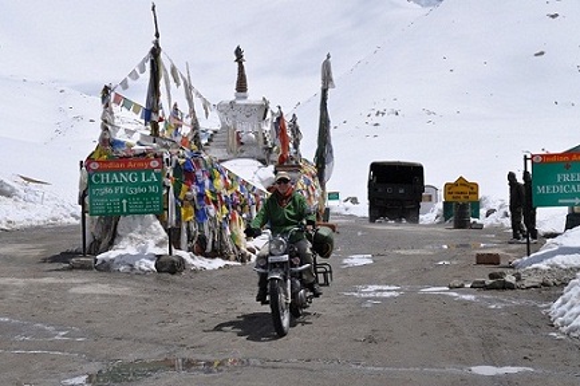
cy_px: 193
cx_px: 290
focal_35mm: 66
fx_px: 1062
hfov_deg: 30.5
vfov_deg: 20.6
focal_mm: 44
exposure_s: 1/640
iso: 200
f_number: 13
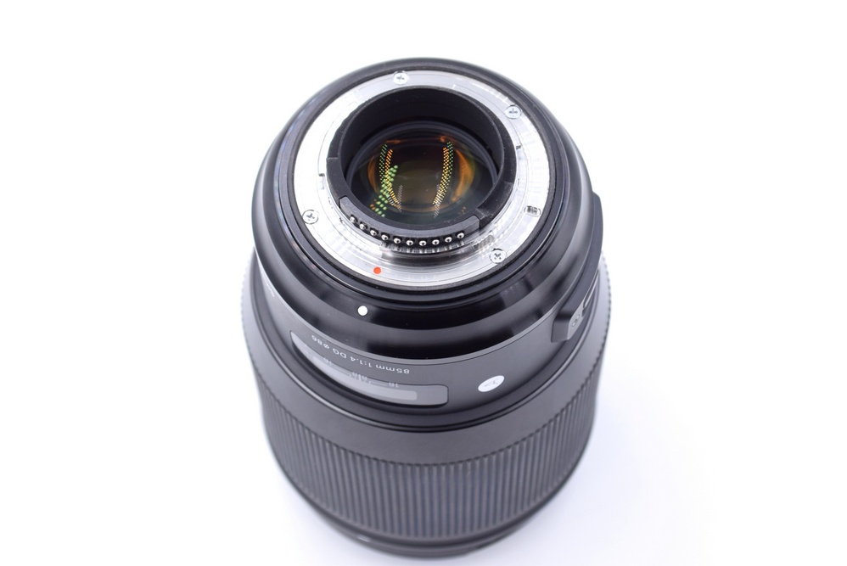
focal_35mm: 75
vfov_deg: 18.2
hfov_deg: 27.0
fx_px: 1766
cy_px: 283
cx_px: 424
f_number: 7.1
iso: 400
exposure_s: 1/125
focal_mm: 50
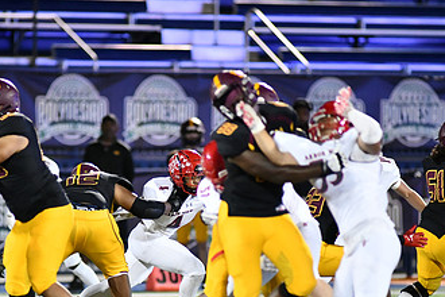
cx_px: 178
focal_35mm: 527
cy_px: 206
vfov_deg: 2.6
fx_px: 6514
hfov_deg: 3.9
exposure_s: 1/1250
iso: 5600
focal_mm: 300
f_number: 2.8
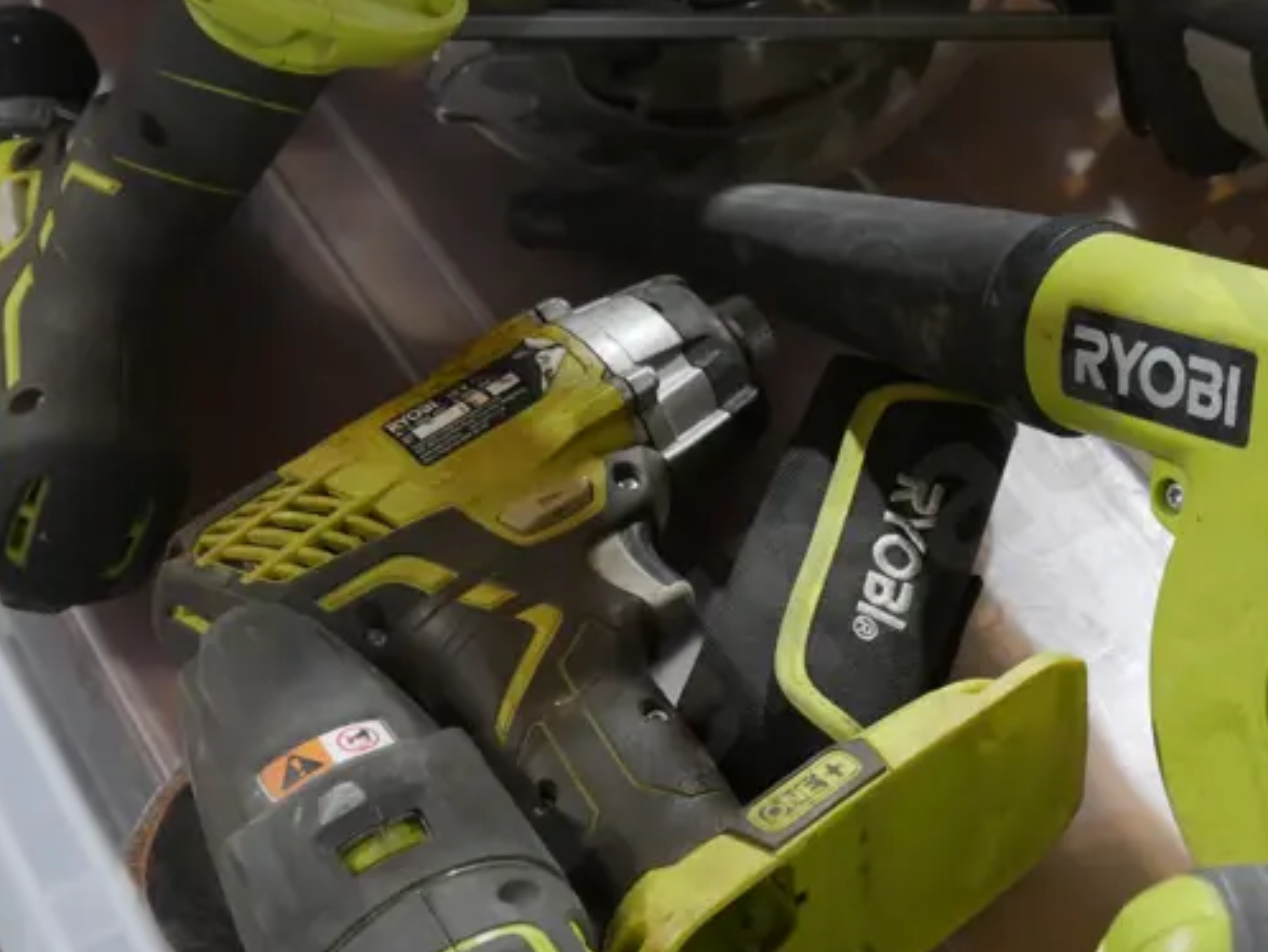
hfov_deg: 25.7
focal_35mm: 74
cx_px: 1082
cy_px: 411
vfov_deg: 19.9
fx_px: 2712
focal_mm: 18
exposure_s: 1/60
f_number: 4
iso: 1000
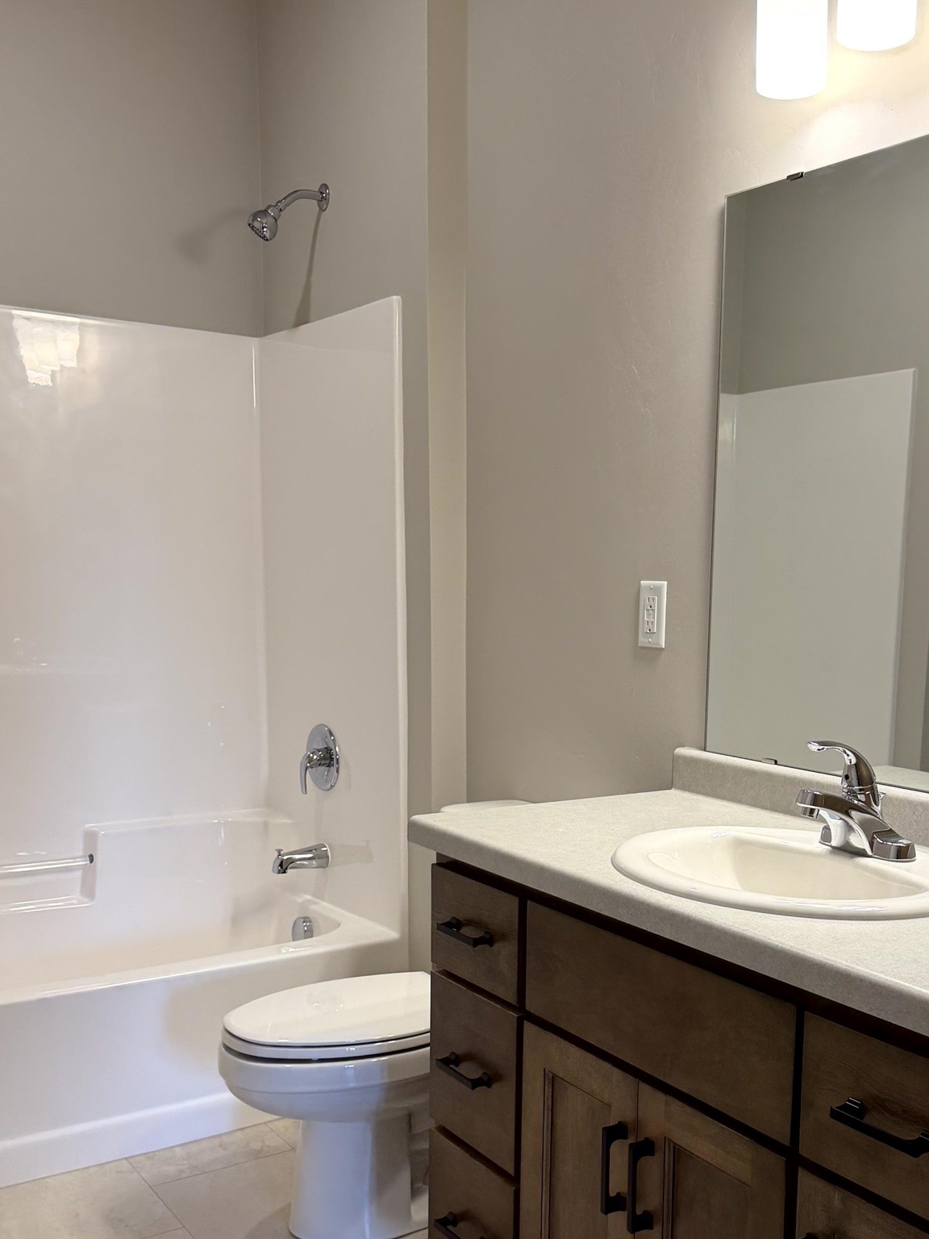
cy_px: 805
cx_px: 601
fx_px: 1288
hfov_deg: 39.3
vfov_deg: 50.6
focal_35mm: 36
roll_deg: -2.5
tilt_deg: -9.5
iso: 125
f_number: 1.78
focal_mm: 6.76
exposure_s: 1/120
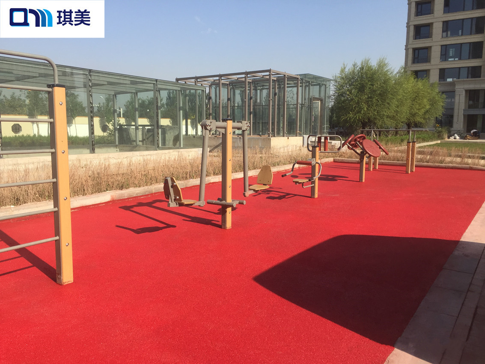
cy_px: 182
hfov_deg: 61.7
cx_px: 242
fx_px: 406
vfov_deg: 48.2
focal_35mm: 29
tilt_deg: -6.4
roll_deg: -0.4
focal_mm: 4.15
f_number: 2.2
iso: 32
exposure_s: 1/1582
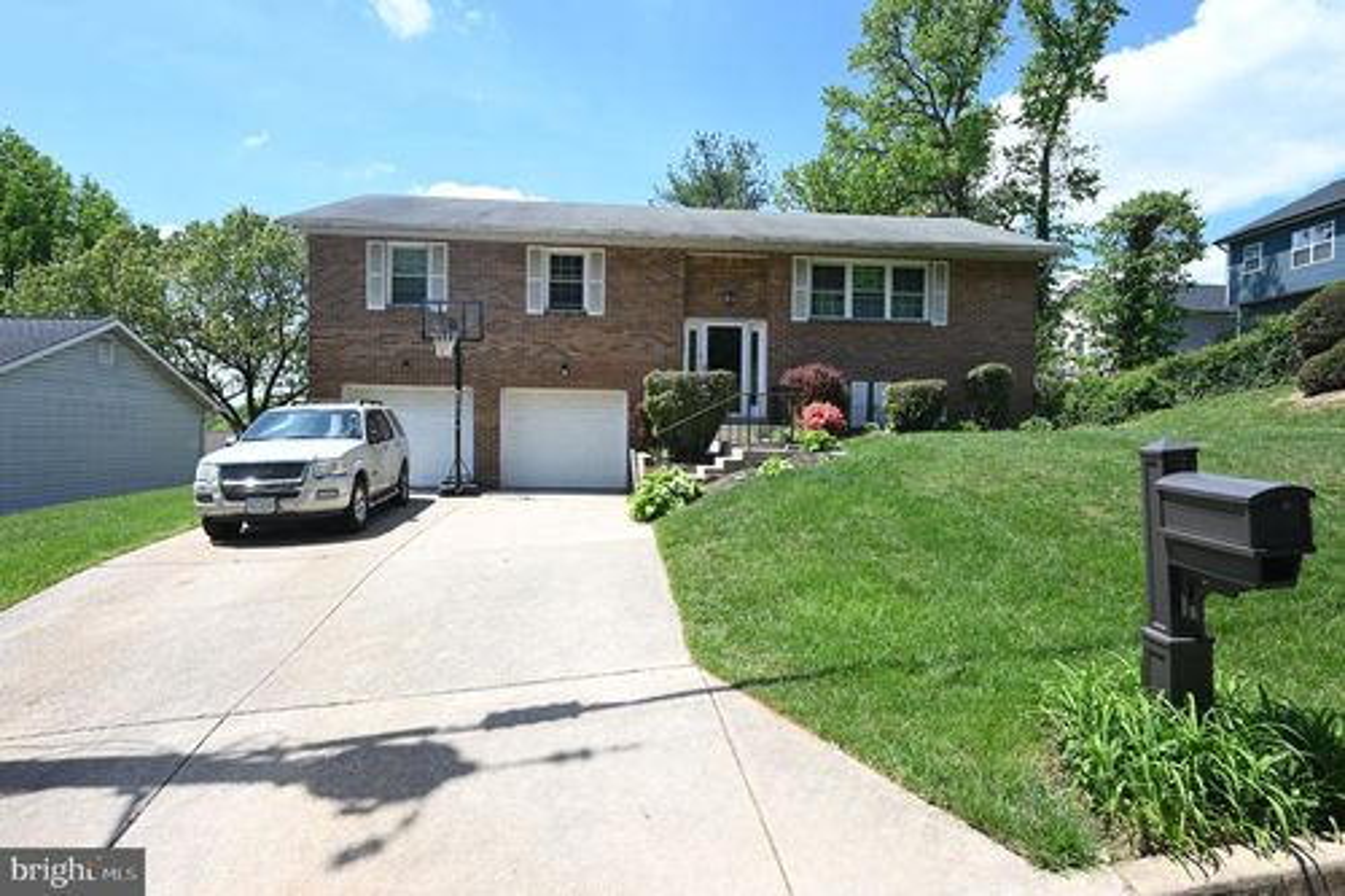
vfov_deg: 63.2
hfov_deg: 85.4
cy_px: 448
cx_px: 672
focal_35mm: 20
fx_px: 728
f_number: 7.1
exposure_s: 1/200
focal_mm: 19.5
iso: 100
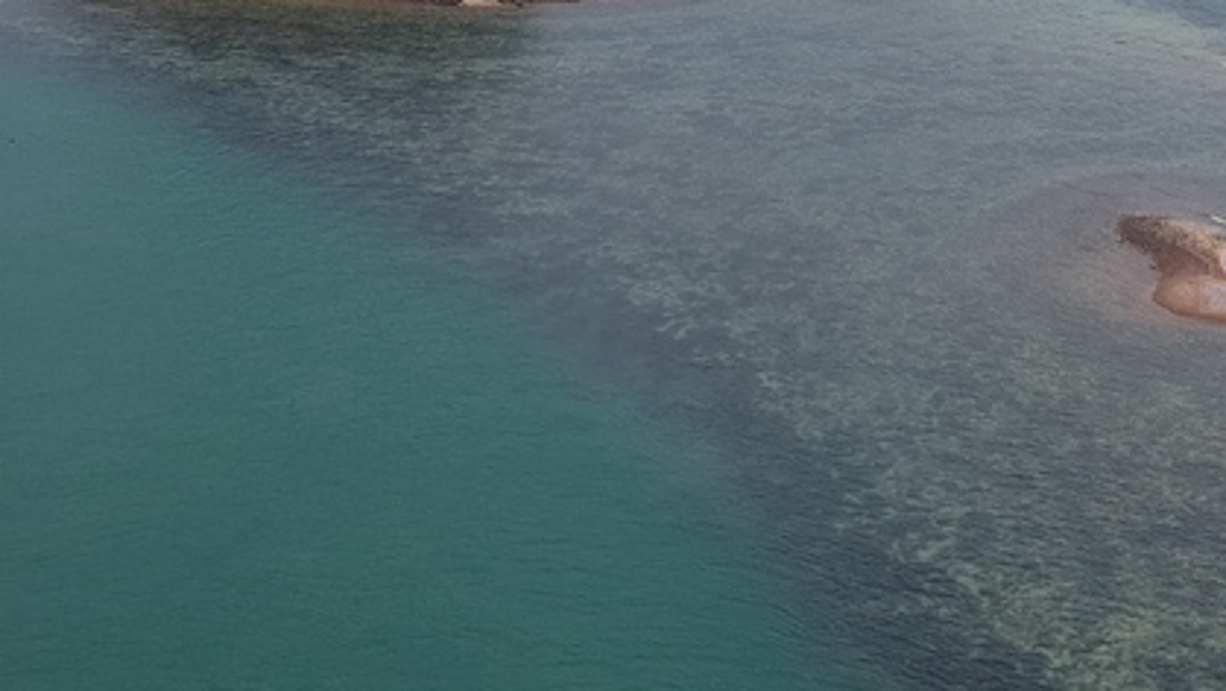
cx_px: 954
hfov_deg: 31.6
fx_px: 2114
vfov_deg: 18.2
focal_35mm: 65
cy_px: 38
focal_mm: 4.49
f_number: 2.6
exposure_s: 1/2500
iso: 102
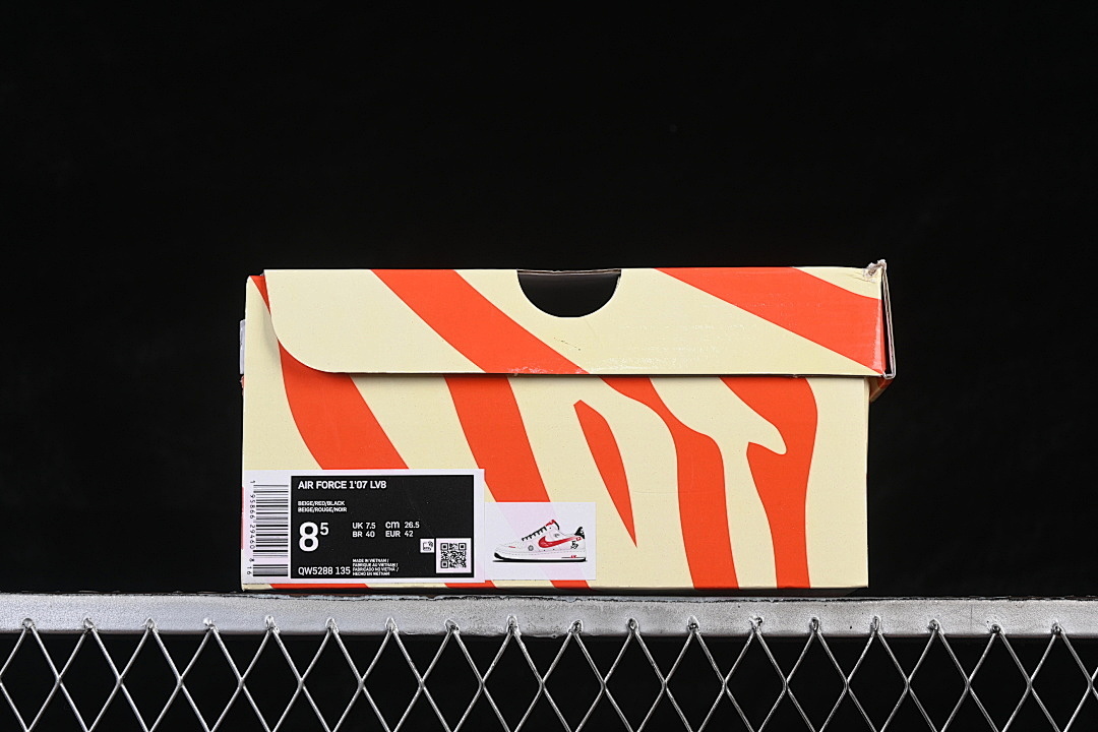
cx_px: 549
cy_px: 366
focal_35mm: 75
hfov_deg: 27.0
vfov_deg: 18.2
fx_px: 2287
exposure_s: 1/80
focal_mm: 50
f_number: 8
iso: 160
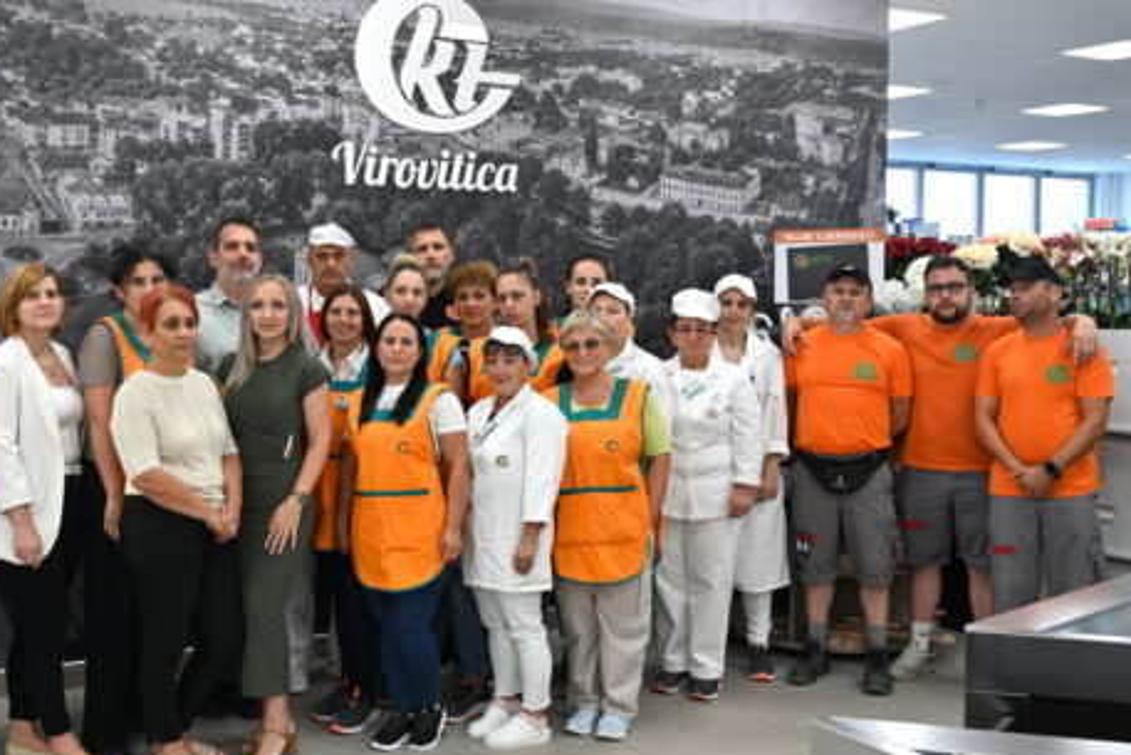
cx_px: 441
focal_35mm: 43
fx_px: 1342
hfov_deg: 45.4
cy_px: 350
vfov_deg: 31.4
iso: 1000
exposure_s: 1/160
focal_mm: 30.5
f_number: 4.5
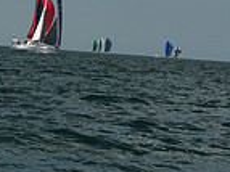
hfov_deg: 5.9
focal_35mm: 332
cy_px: -285
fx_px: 2204
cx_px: -60
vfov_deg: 4.3
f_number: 9
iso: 320
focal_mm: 85
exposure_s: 1/640
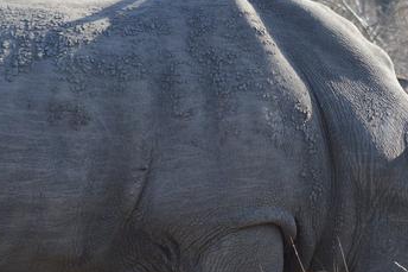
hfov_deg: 6.9
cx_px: 294
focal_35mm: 300
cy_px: 181
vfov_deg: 4.6
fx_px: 3398
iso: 360
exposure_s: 1/500
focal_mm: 86
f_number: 5.6
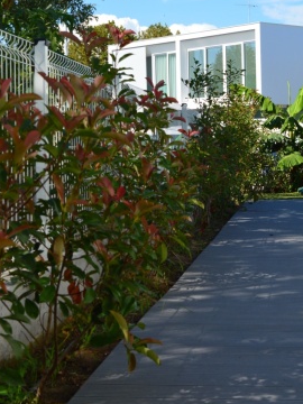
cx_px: 157
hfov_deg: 17.8
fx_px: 969
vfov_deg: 23.5
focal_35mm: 83
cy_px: 164
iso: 400
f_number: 11
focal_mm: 46
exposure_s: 1/400
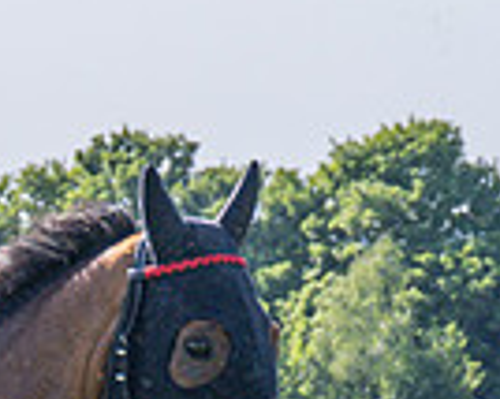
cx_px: -404
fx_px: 7601
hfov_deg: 3.7
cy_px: 486
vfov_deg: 3.0
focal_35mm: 514
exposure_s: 1/2000
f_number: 4
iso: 200
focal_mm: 70
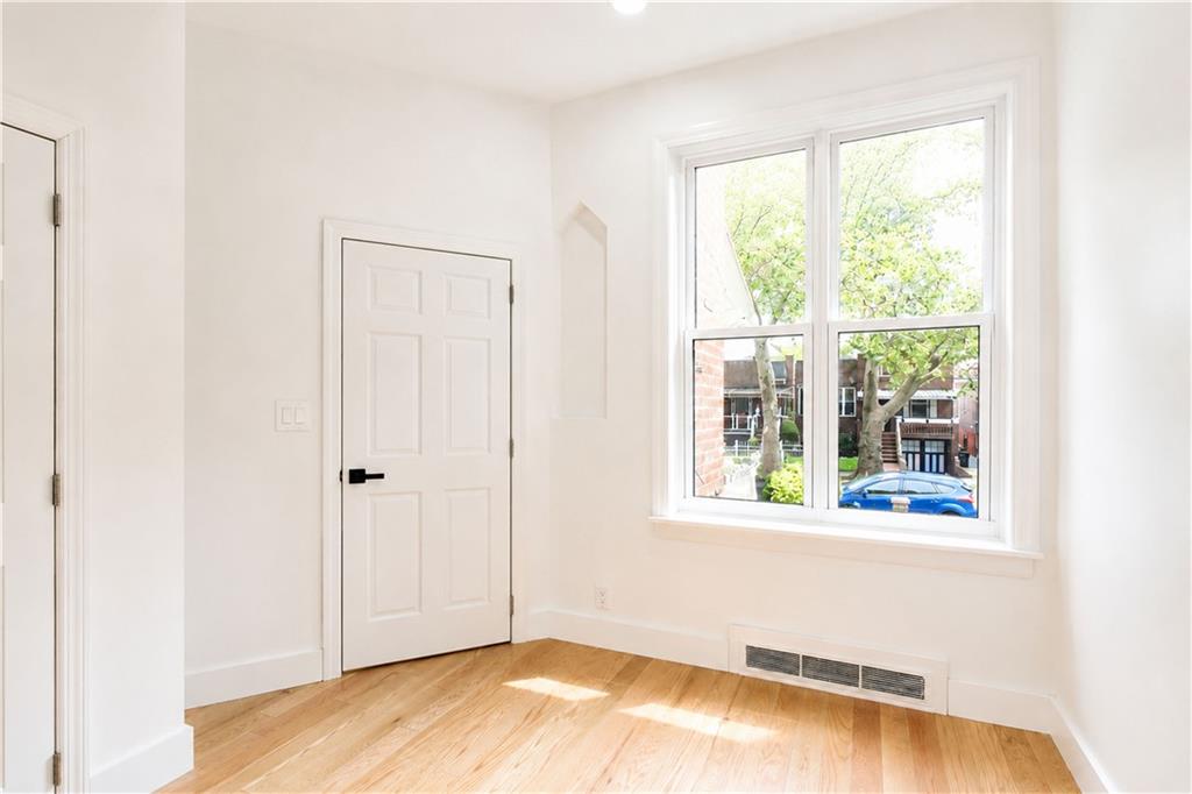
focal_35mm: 15
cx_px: 596
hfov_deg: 100.4
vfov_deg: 77.3
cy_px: 397
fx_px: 496
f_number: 8
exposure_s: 1/80
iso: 1250
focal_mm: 10
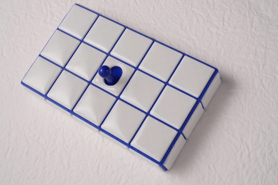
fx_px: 405
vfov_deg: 25.8
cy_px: 92
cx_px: 139
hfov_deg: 37.9
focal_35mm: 52
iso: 125
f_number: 8
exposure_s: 1/25
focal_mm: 35
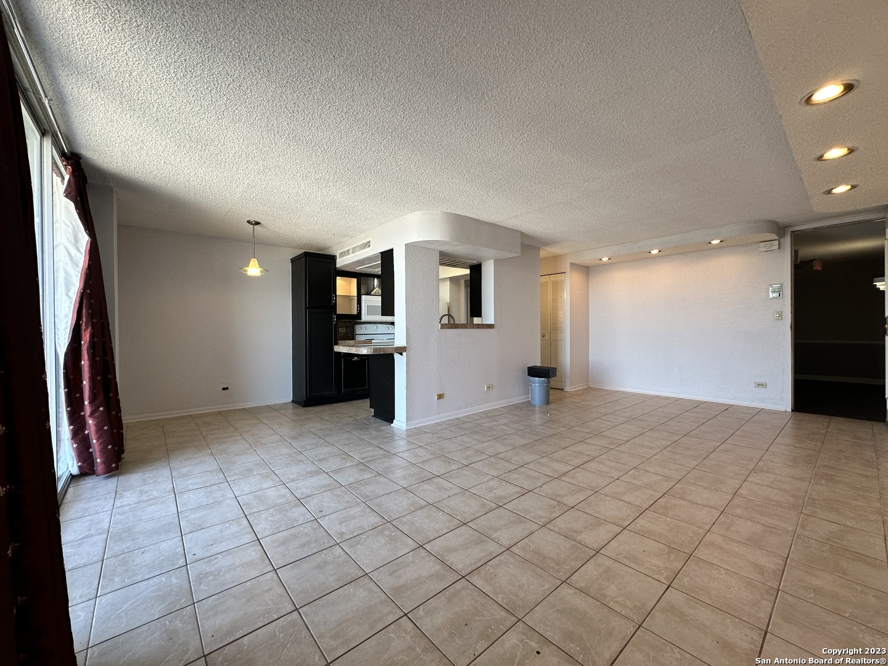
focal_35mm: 14
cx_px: 444
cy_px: 333
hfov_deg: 102.1
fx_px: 359
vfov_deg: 85.7
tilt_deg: -0.5
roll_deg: +0.5
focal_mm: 2.22
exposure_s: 1/120
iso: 100
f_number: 2.2
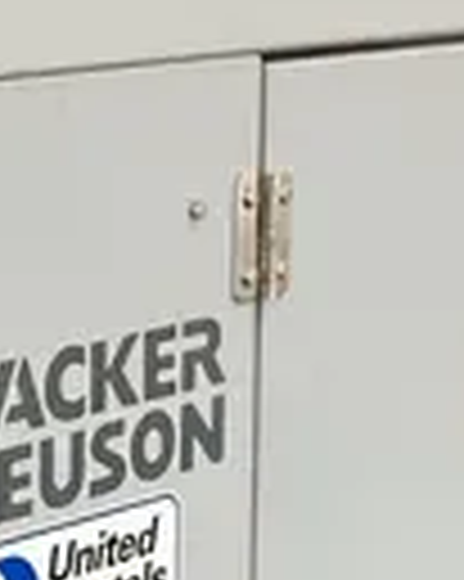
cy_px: 807
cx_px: -90
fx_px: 2664
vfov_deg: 12.0
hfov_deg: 9.8
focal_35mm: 155
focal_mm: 3.99
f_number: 1.8
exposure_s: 1/84
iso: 80
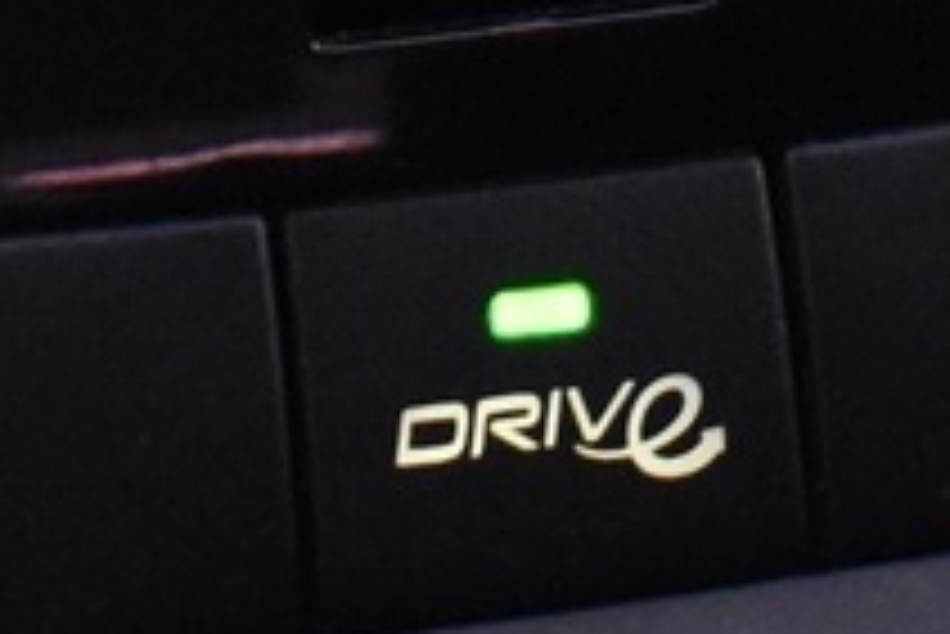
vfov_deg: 4.7
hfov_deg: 7.5
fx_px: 7288
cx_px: 543
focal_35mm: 276
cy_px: -1317
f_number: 4
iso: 3200
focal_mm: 24
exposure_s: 1/30
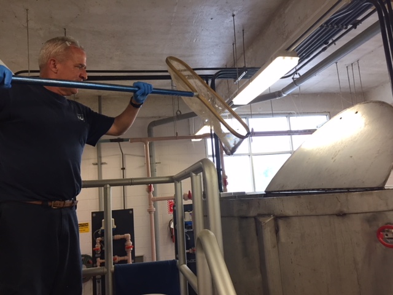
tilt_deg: +8.9
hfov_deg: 61.7
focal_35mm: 29
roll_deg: +3.1
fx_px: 329
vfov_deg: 48.2
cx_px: 196
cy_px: 148
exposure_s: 1/30
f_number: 2.2
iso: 50
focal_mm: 4.15
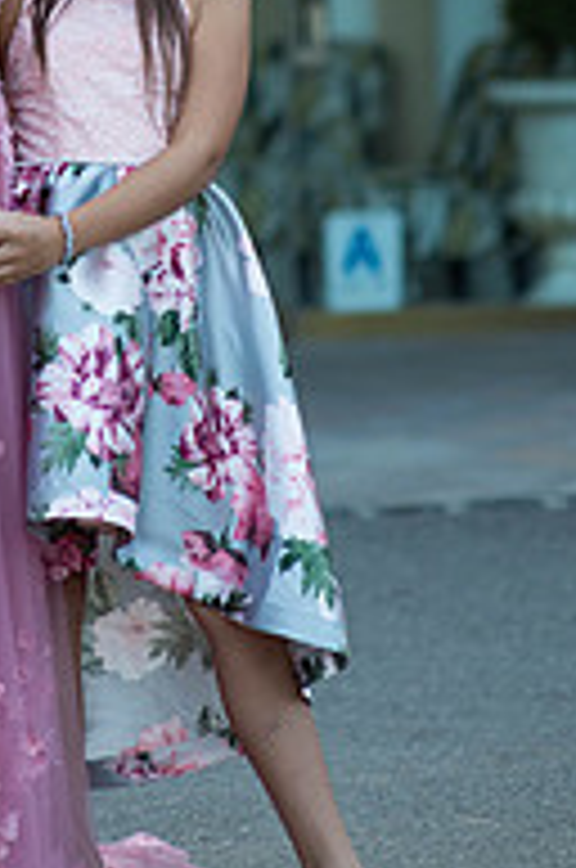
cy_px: 121
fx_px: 4769
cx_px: 16
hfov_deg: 6.9
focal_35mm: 198
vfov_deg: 10.4
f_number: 2
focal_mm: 85
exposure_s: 1/800
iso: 250
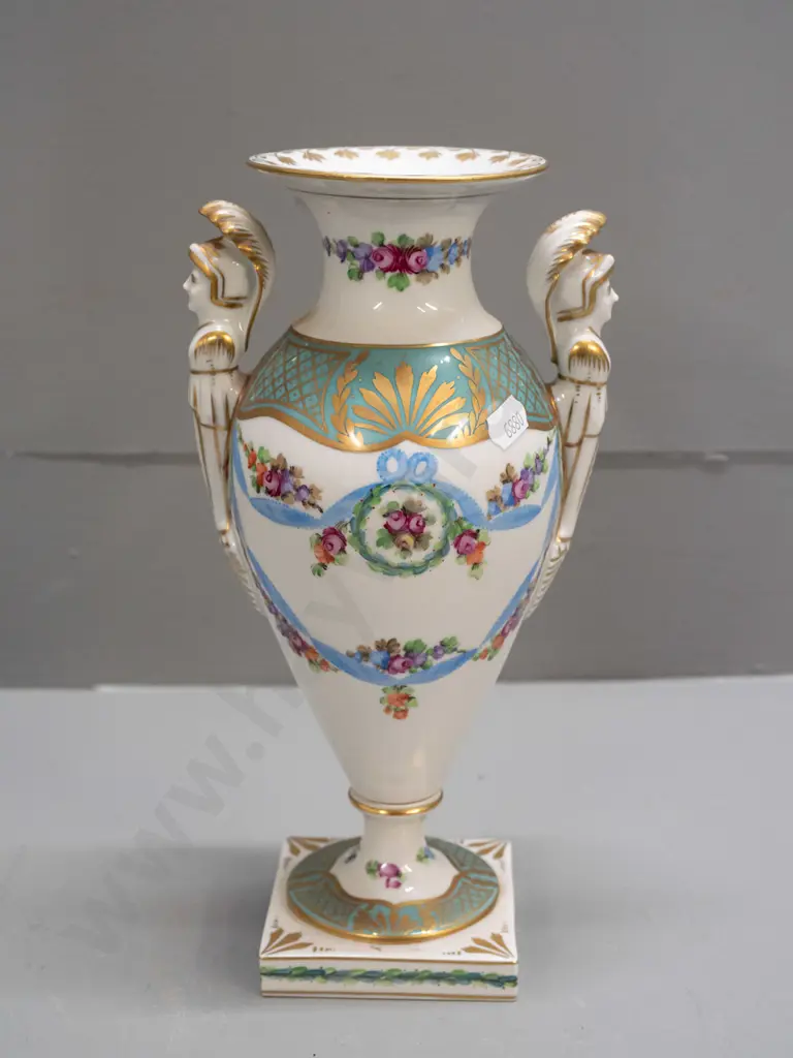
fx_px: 1772
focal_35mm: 58
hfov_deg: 25.2
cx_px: 396
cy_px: 529
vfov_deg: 33.2
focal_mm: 29
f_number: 5
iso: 3200
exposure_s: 1/160
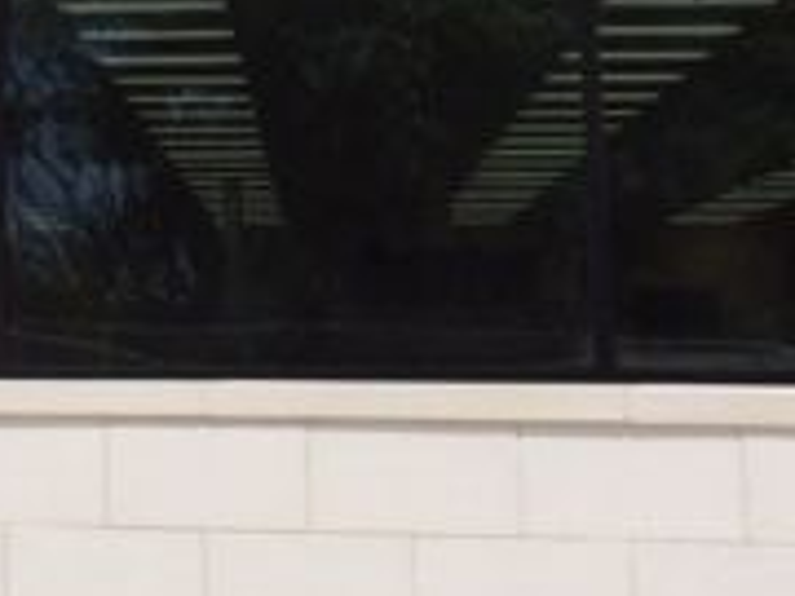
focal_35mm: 133
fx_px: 3055
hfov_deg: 14.6
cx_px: 22
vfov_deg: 10.6
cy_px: -424
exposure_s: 1/2740
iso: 32
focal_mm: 4.12
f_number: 2.2
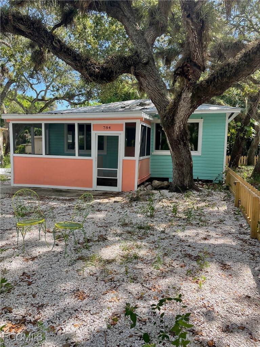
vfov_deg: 67.3
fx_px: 260
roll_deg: -0.4
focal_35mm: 26
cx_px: 130
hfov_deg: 53.1
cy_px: 174
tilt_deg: -6.0
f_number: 1.6
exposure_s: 1/670
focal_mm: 4.2
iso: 32
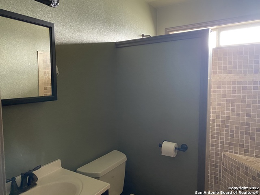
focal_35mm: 26
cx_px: 130
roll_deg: +0.2
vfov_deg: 53.1
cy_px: 98
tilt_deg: -5.0
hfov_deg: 67.3
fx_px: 195
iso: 500
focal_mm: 4.25
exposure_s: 1/40
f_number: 1.8
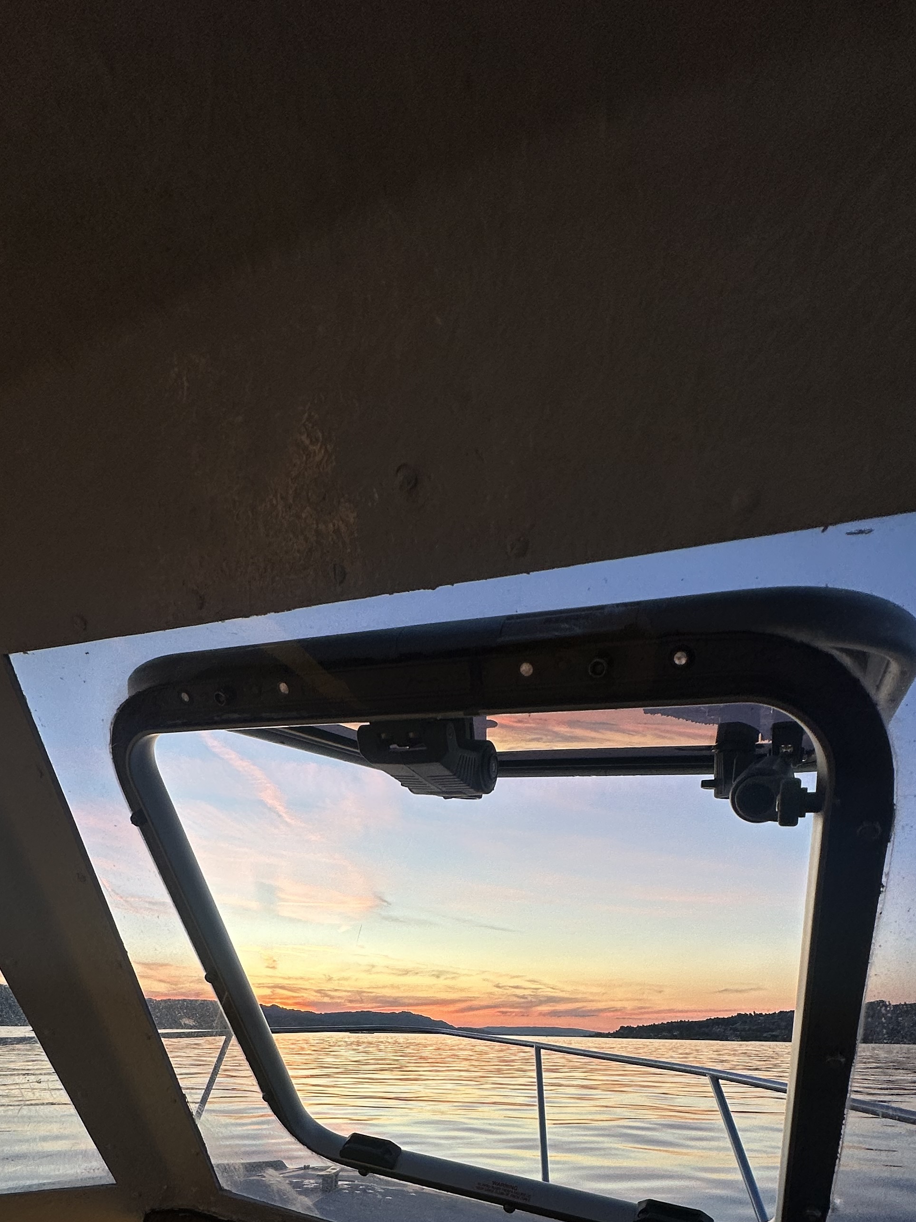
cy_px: 952
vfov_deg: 70.0
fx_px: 776
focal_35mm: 22
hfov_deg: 61.0
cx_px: 415
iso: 50
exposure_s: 1/99
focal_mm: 2.22
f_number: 2.2
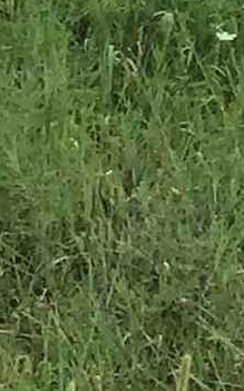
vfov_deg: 7.0
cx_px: -608
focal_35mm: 288
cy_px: -440
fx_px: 3068
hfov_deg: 4.3
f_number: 2.4
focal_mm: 3.3
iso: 25
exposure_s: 1/815
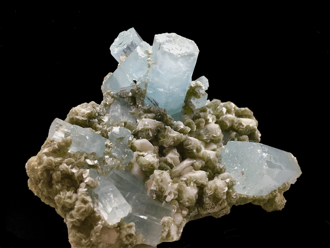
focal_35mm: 29
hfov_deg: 61.7
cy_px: 124
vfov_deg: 48.2
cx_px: 165
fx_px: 276
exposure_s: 1/30
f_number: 2.2
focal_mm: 4.15
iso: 40
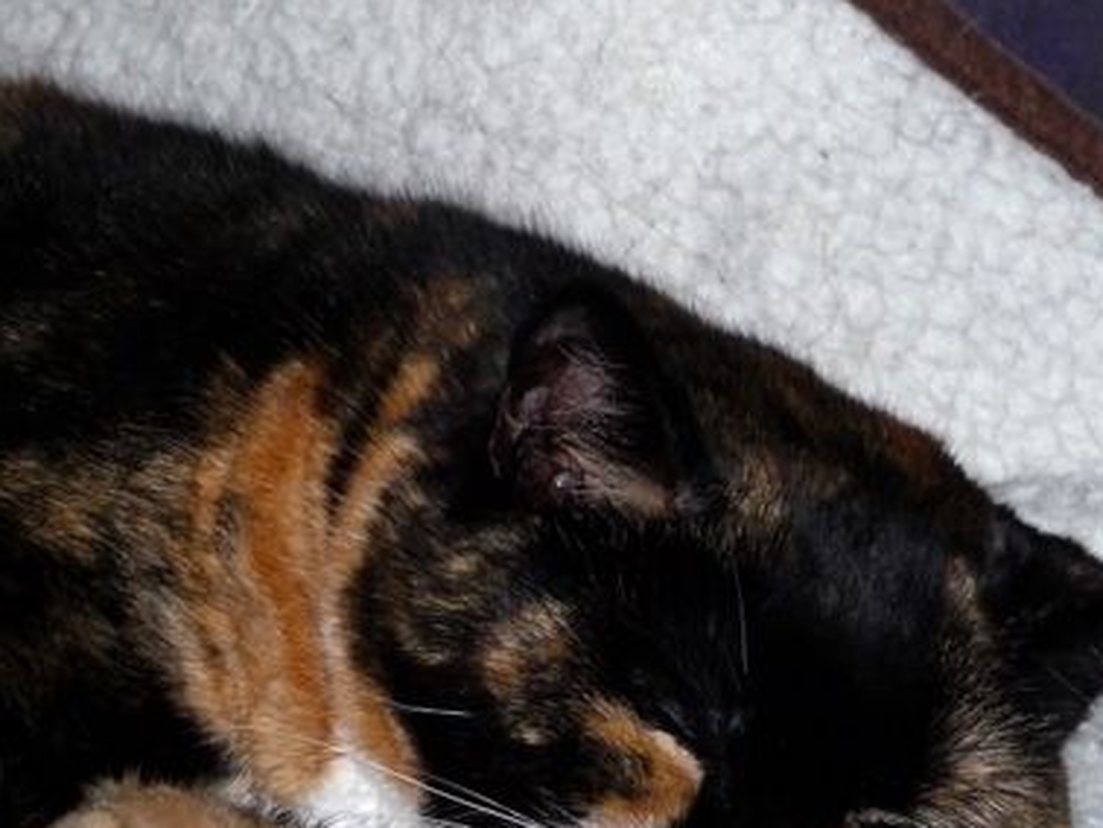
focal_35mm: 320
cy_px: 621
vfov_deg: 4.6
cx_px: 371
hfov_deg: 6.2
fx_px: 10203
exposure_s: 1/50
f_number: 4.8
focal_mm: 32.3
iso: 200
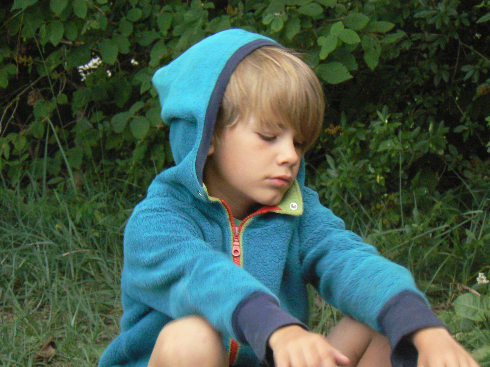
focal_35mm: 320
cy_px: 184
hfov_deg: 6.2
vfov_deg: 4.6
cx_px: 245
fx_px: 4530
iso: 400
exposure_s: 1/30
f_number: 8
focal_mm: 53.3
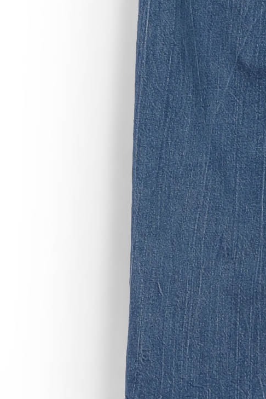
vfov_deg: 9.5
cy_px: -63
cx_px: 380
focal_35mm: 214
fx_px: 2372
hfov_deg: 6.4
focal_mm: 39
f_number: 13
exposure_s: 1/200
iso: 100
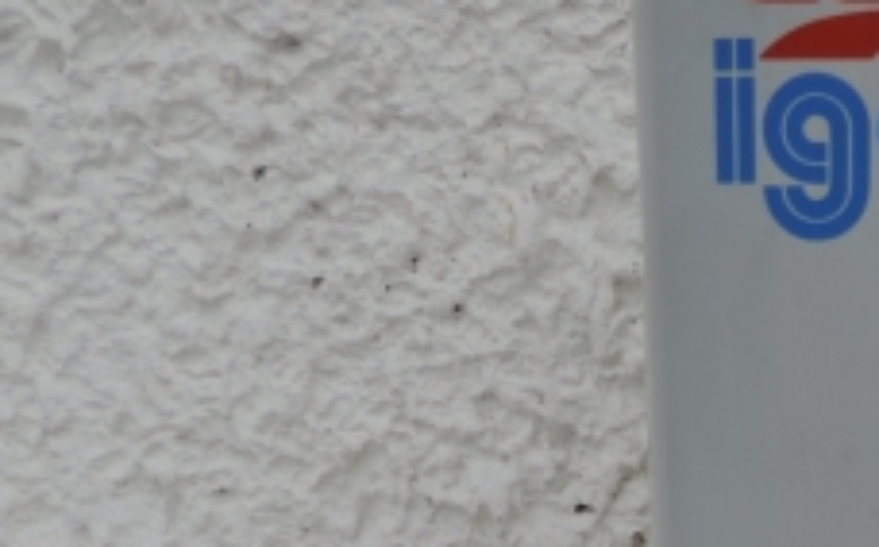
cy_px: 643
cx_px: 891
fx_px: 1603
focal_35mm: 67
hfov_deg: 28.6
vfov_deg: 18.4
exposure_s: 1/320
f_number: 3
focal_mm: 4.3
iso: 80
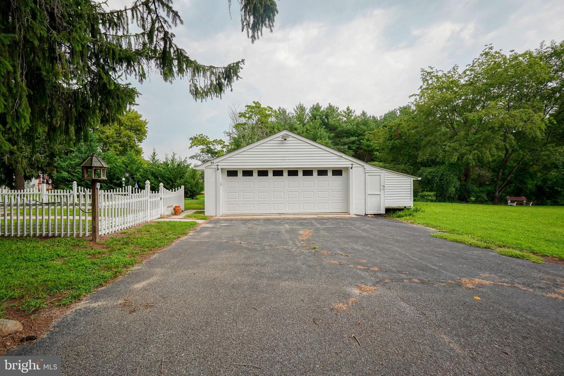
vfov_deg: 77.3
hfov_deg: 100.4
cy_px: 188
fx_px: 235
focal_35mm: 15
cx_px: 282
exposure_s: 1/125
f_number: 5.6
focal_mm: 10
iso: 100
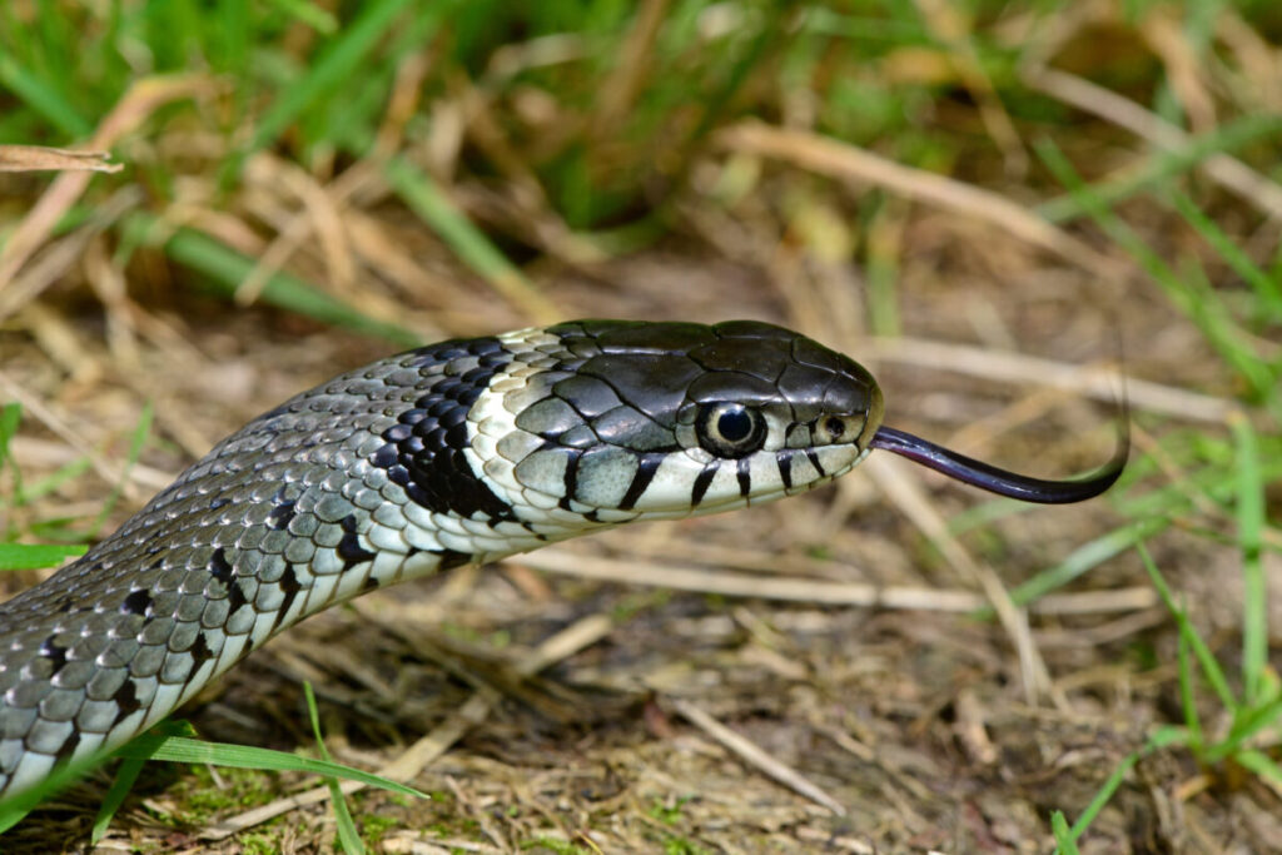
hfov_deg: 19.5
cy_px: 428
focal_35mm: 105
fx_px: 3739
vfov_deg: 13.0
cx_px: 641
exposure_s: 1/160
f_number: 18
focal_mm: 105
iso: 400
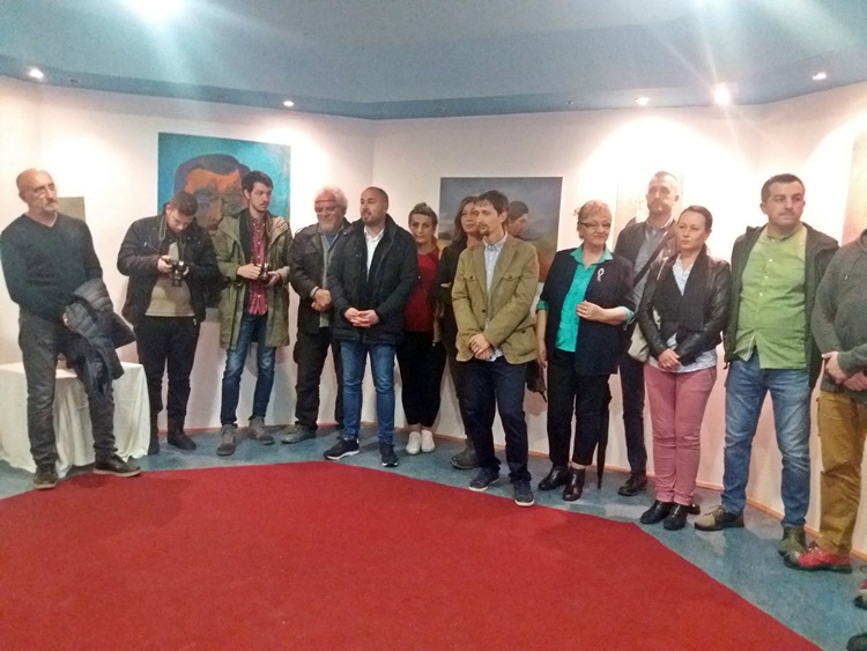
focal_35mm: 28
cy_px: 326
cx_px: 434
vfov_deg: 49.8
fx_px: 702
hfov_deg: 63.4
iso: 640
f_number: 1.9
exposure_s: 1/17
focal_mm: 3.7
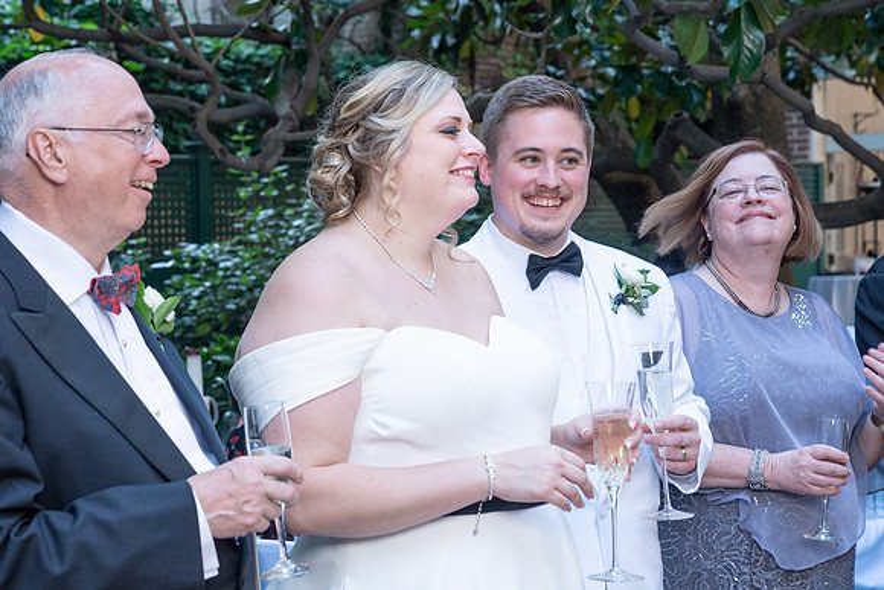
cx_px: 318
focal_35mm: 84
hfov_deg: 24.1
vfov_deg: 16.3
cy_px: 260
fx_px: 2063
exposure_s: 1/250
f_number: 5.6
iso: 1250
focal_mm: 65
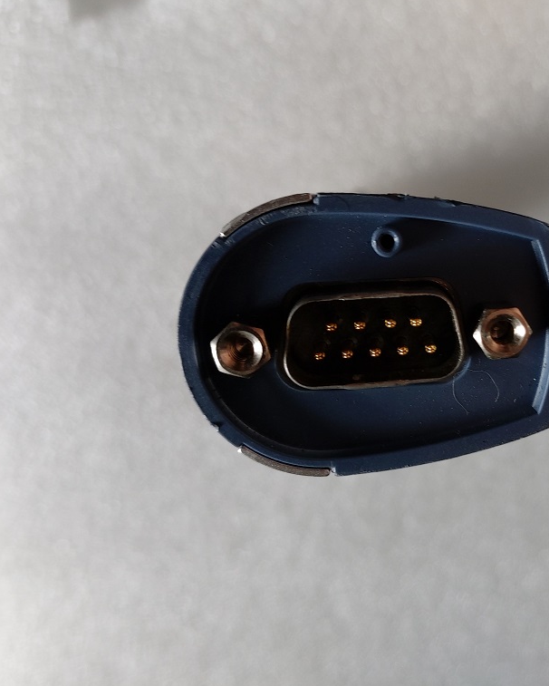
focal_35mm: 33
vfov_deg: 54.2
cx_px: 418
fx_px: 670
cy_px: 343
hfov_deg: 43.0
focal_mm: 4.58
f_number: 2
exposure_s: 1/50
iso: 50
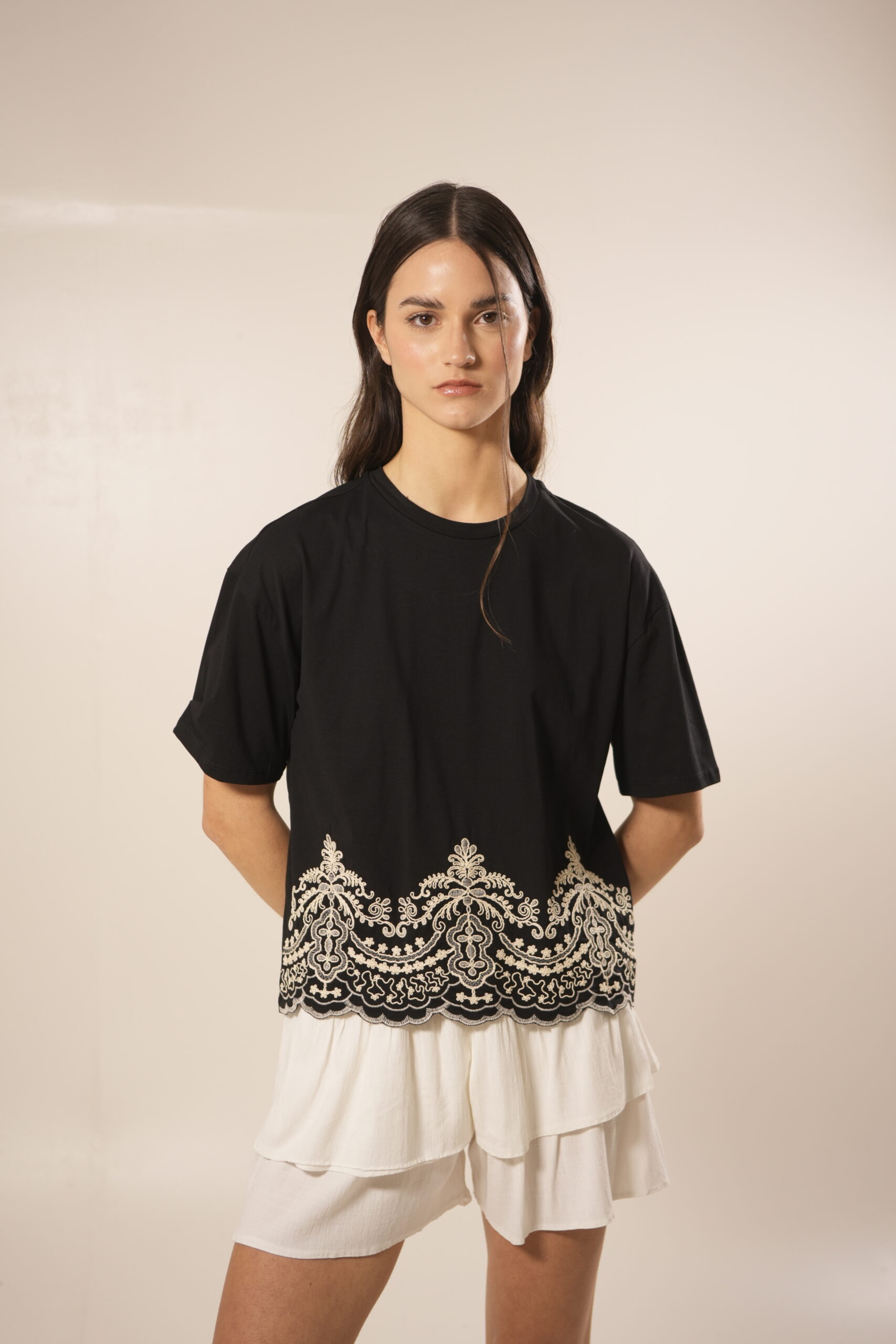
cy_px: 672
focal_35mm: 50
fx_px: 1866
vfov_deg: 39.6
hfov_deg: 27.0
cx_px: 448
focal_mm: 50
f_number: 3.2
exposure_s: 1/60
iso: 400
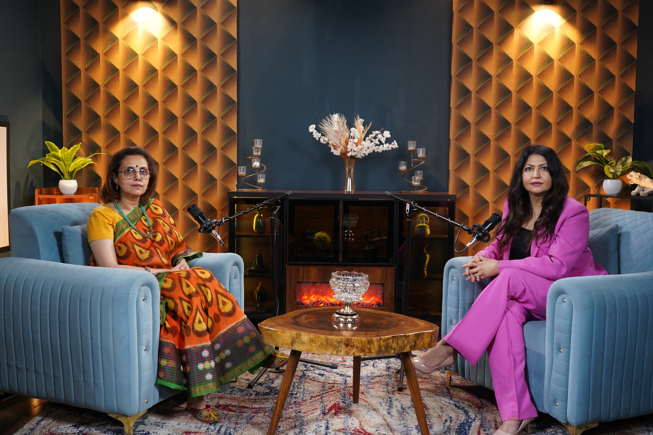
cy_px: 218
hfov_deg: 50.7
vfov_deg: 35.1
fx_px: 689
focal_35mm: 38
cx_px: 326
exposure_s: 1/60
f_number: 4
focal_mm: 38
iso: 1600
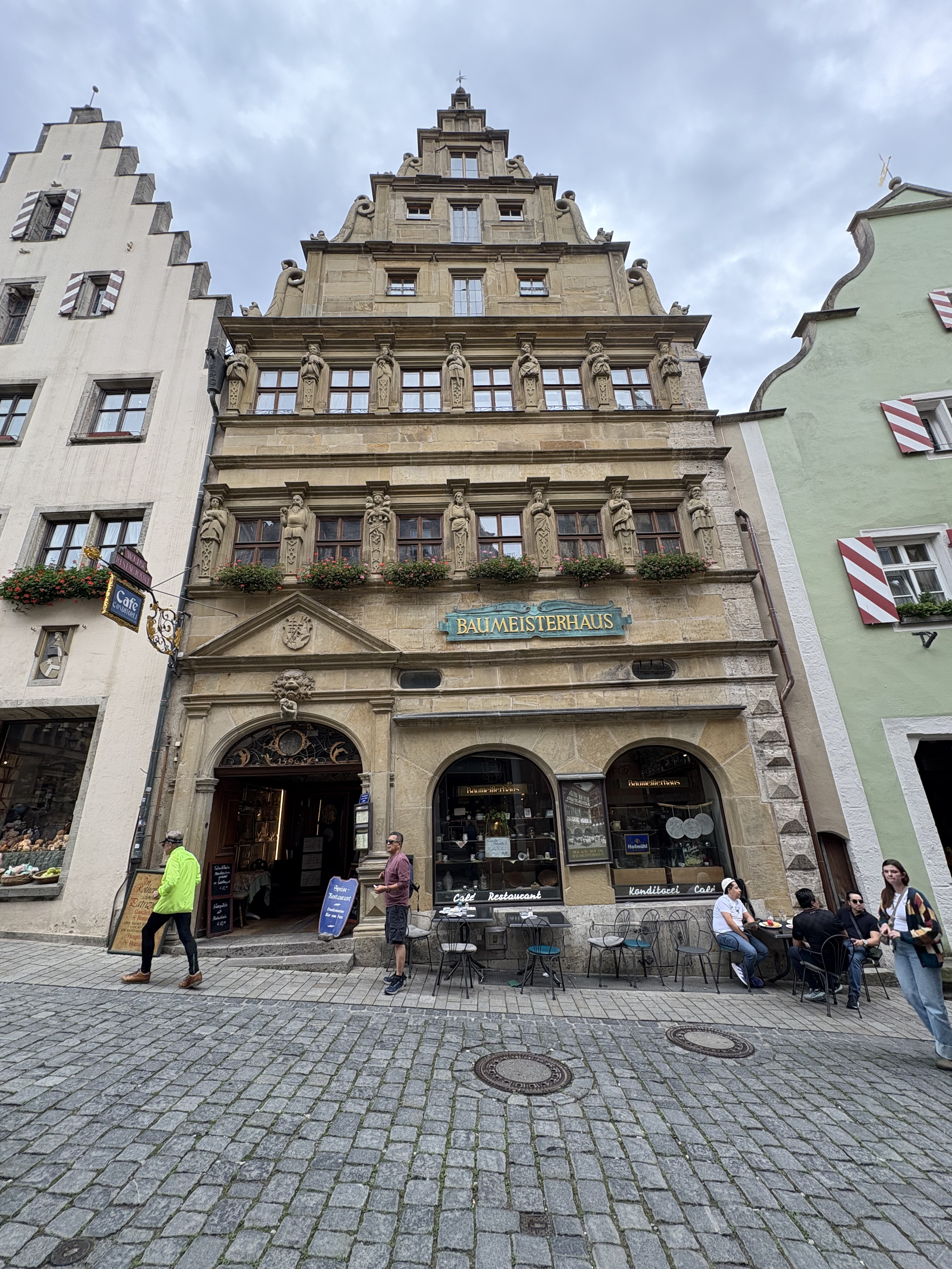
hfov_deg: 85.7
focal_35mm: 14
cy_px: 634
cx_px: 476
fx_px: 513
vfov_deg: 102.1
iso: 40
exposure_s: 1/198
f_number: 2.2
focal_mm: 2.22
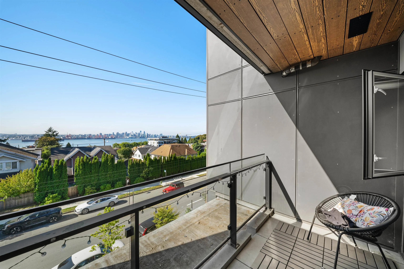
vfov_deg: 90.0
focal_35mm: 12
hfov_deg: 112.6
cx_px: 202
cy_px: 134
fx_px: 135
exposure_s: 1/200
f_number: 7.1
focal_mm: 12
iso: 400
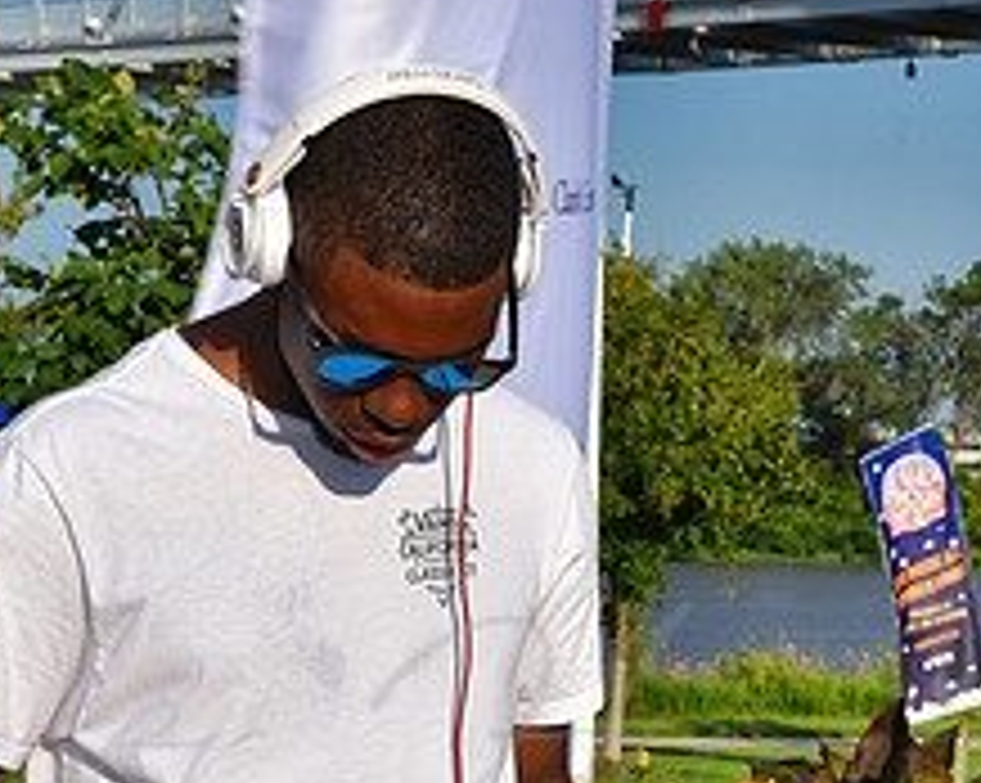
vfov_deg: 9.9
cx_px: 590
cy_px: 799
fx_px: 4496
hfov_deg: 12.4
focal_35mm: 155
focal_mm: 62
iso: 200
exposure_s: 1/200
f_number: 14
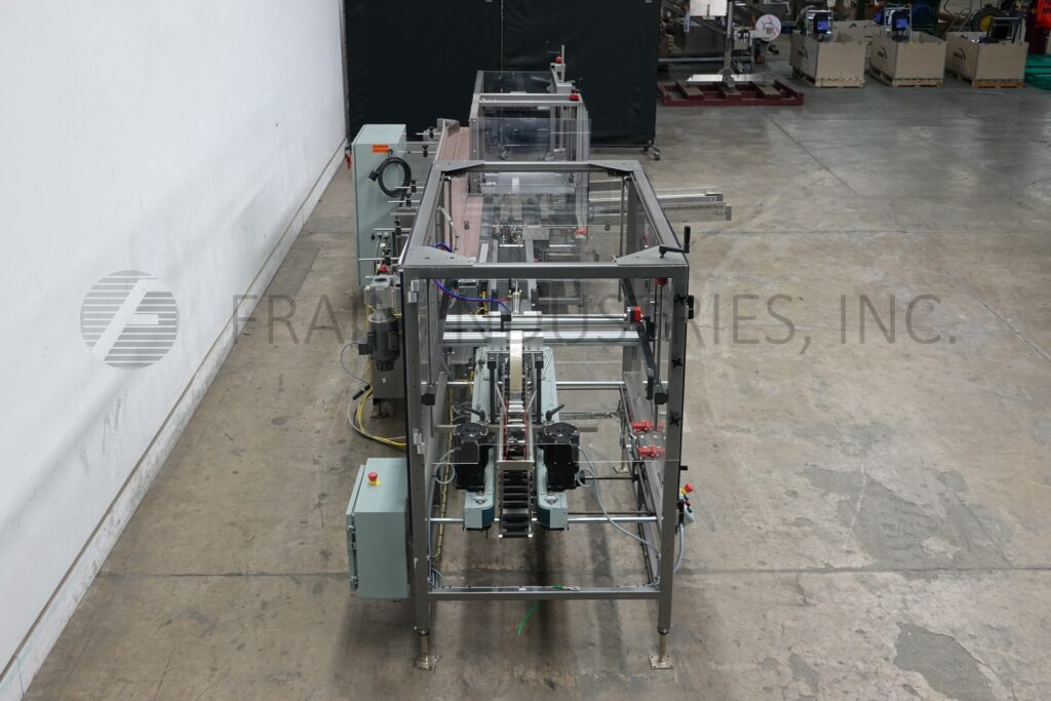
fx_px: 1226
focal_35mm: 42
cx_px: 526
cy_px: 350
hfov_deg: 46.4
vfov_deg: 31.9
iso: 250
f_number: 4
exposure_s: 1/50
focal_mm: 15.59
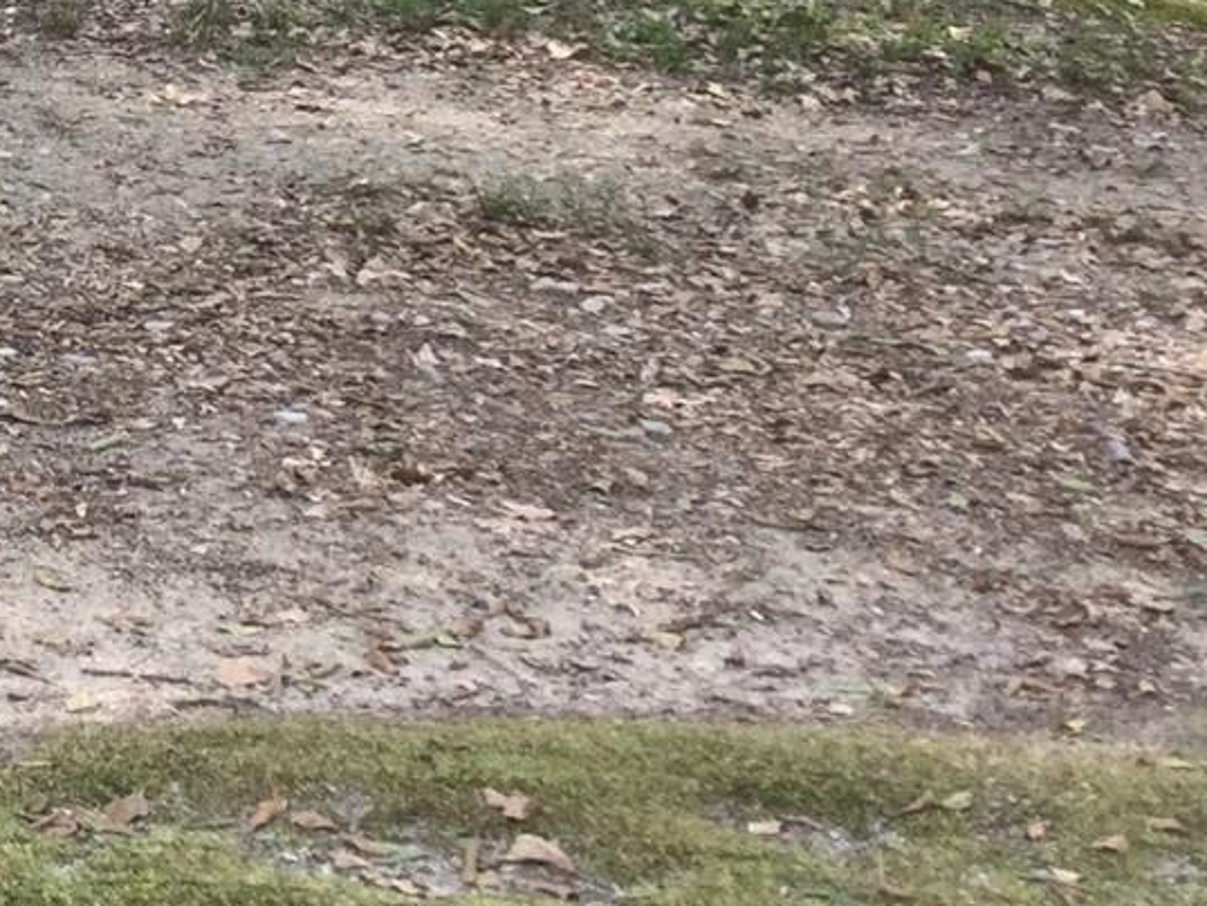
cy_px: -406
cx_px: -175
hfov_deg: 16.1
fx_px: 4116
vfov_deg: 12.1
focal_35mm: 118
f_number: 2.4
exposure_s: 1/120
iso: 25
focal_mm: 3.3
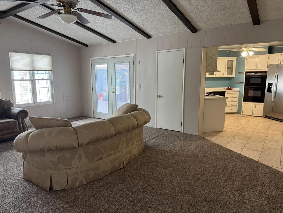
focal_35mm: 24
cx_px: 142
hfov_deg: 71.6
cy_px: 106
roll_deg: +0.4
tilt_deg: -8.8
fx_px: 196
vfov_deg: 56.8
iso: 320
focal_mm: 6.76
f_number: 1.78
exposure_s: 1/60
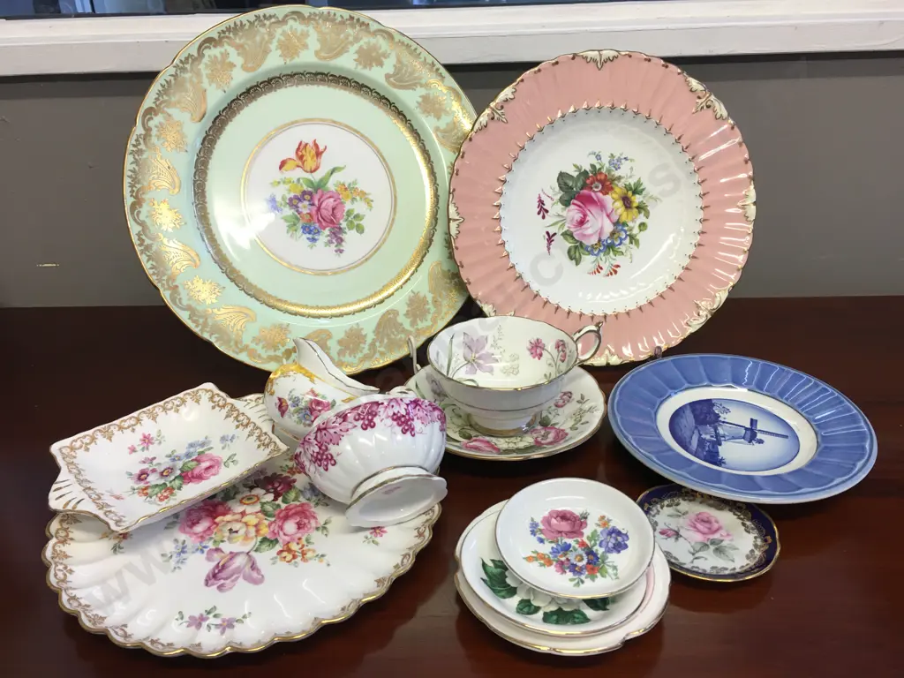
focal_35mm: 29
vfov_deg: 48.2
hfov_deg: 61.7
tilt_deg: -26.6
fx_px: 757
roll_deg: +0.9
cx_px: 452
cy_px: 339
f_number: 2.2
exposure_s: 1/33
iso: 50
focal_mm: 4.15
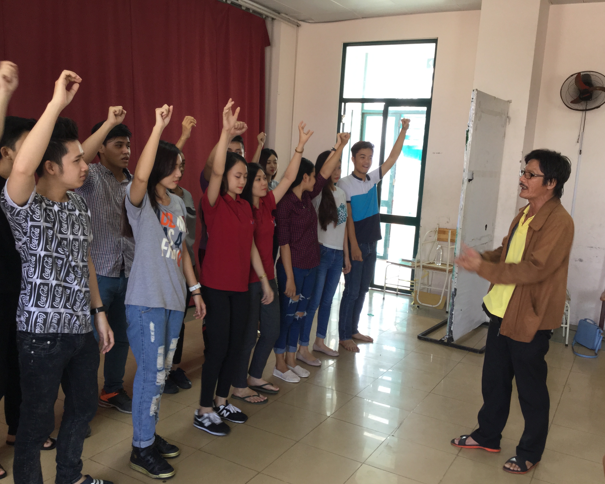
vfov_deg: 44.5
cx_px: 299
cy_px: 247
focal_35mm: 33
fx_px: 591
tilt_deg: -9.0
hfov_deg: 54.2
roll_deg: -5.0
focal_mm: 3.3
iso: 40
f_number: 2.4
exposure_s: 1/30
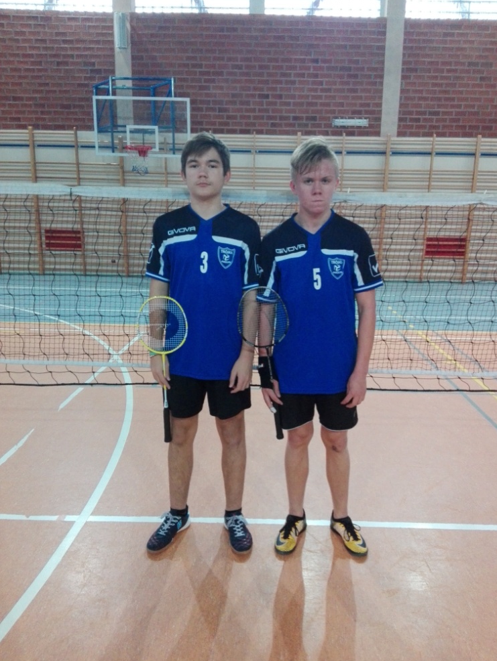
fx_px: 536
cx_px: 257
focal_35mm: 28
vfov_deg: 63.4
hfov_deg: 49.8
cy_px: 336
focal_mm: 3.68
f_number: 2
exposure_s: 1/33
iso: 430
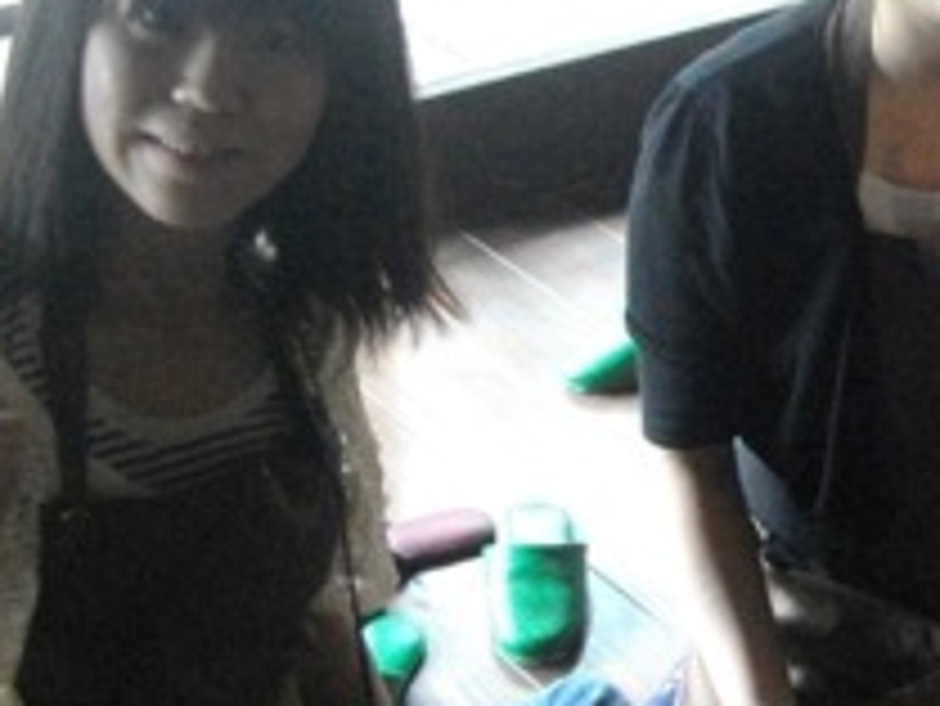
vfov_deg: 16.6
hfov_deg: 20.8
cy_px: 441
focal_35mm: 89
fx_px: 2418
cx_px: 1079
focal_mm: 5.7
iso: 732
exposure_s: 1/50
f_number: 2.9
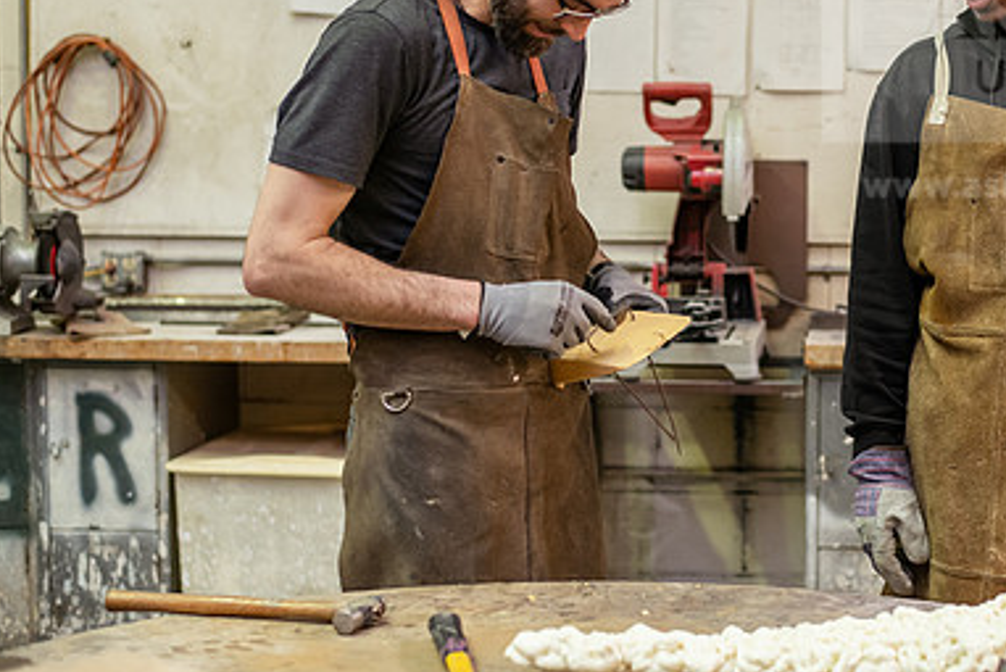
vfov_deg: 17.9
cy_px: 241
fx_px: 2124
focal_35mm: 76
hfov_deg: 26.3
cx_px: 743
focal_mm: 50
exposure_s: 1/160
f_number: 2.5
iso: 800
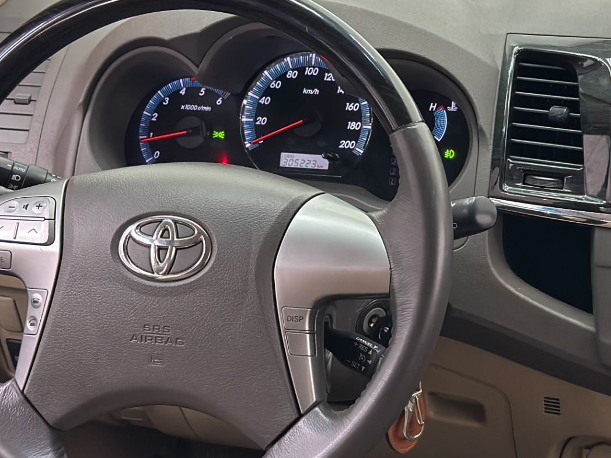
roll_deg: +0.2
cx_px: 438
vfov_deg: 16.8
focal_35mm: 88
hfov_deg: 22.1
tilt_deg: -21.5
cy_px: 210
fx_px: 1553
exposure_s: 1/40
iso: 320
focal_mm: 6.86
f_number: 1.78
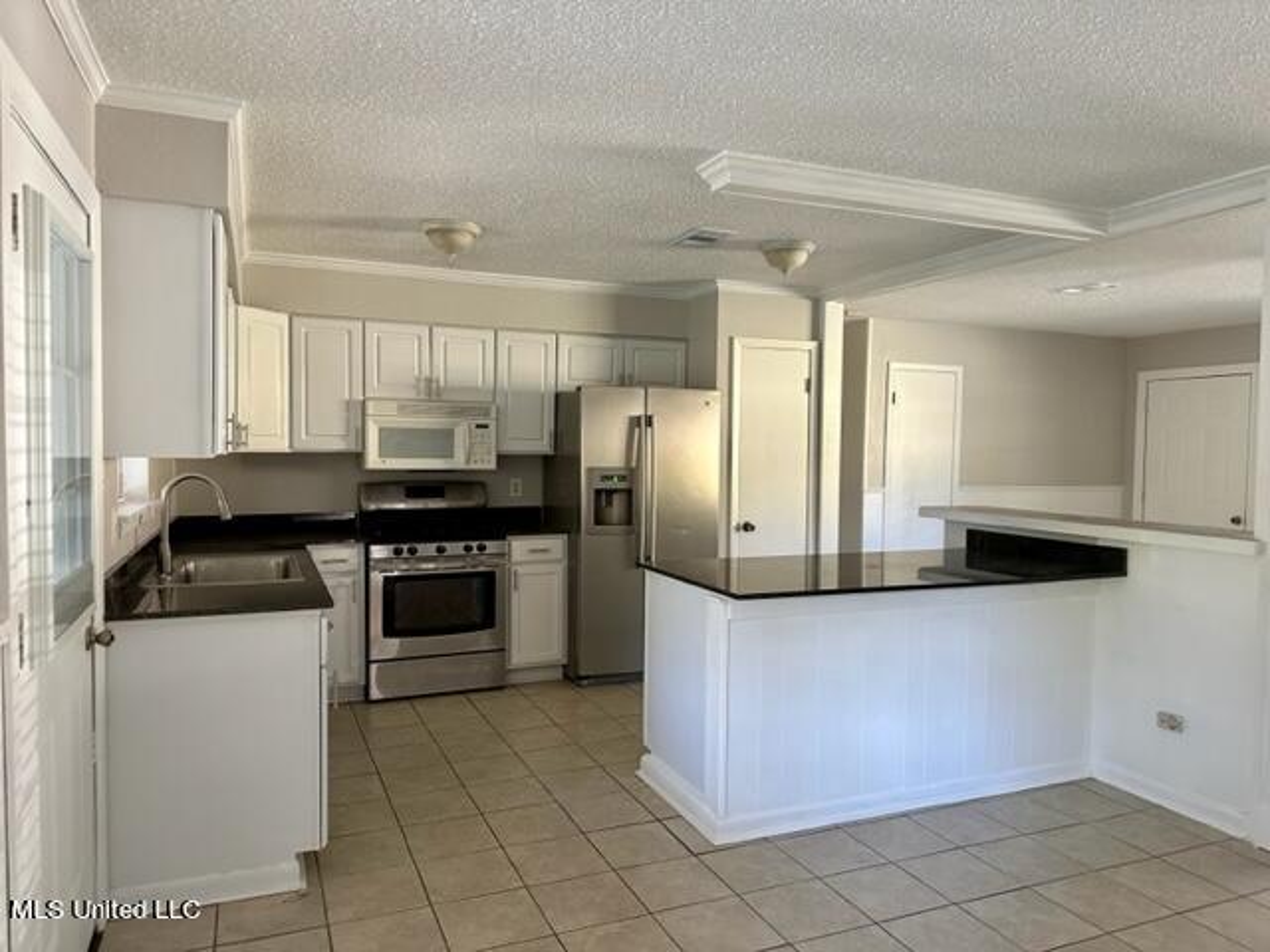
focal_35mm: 24
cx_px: 635
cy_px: 476
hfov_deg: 71.6
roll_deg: -1.6
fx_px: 881
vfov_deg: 56.8
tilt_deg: -2.2
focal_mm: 6.86
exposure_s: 1/60
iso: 320
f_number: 1.78
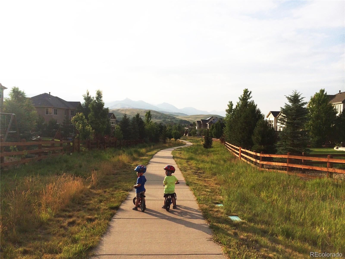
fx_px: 299
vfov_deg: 46.8
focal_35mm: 30
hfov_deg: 60.0
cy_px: 130
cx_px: 172
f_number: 2.2
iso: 40
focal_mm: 4.12
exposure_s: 1/4115
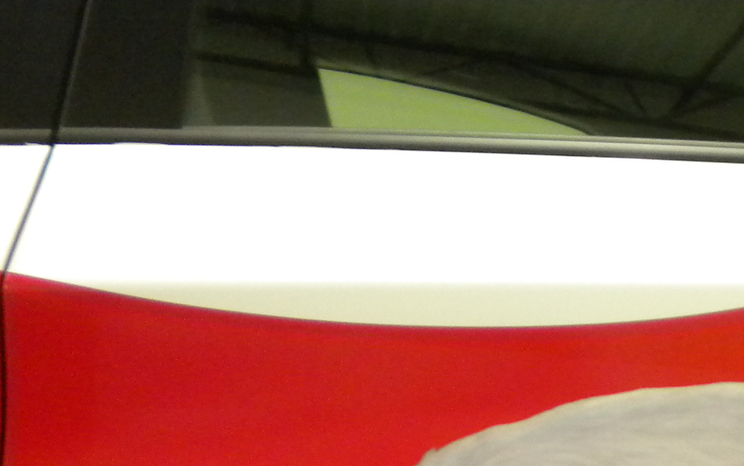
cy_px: 695
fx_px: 1886
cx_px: 755
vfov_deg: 13.3
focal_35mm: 93
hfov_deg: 21.5
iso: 400
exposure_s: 1/12.7
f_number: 3.1
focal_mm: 6.3
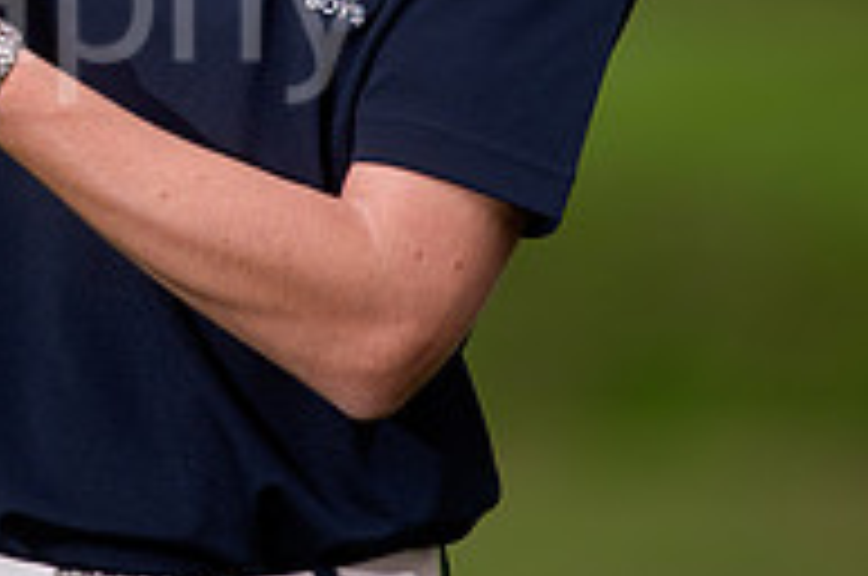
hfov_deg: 2.3
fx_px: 21760
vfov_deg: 1.5
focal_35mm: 904
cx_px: -198
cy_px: -223
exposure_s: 1/250
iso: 160
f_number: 4
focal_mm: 300
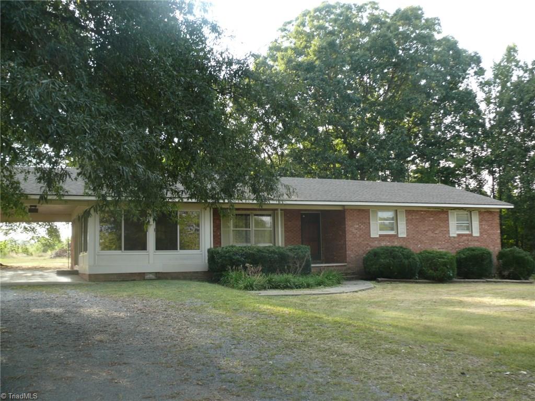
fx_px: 572
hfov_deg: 50.1
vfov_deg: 38.7
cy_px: 200
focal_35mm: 37
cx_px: 268
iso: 100
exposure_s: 1/125
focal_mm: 7.7
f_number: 3.6
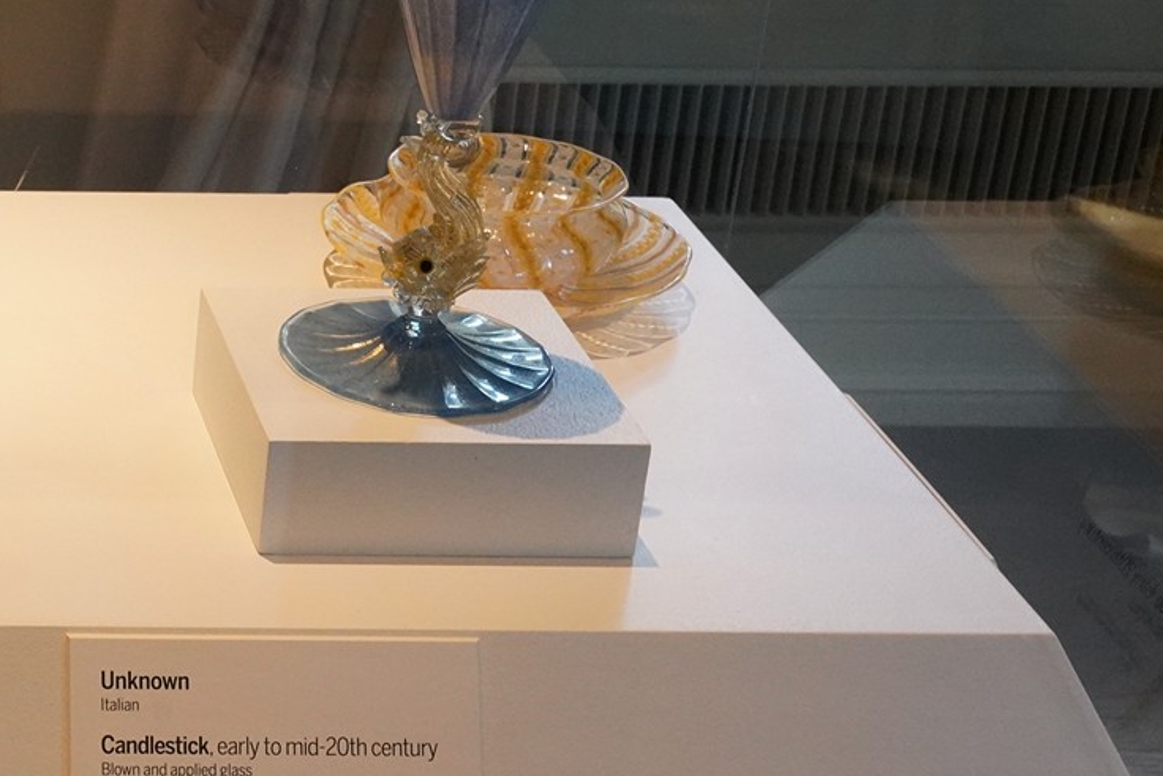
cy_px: 240
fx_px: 2811
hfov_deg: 21.3
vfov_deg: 15.7
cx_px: -319
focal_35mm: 87
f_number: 13
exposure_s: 1/100
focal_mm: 32
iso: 6400
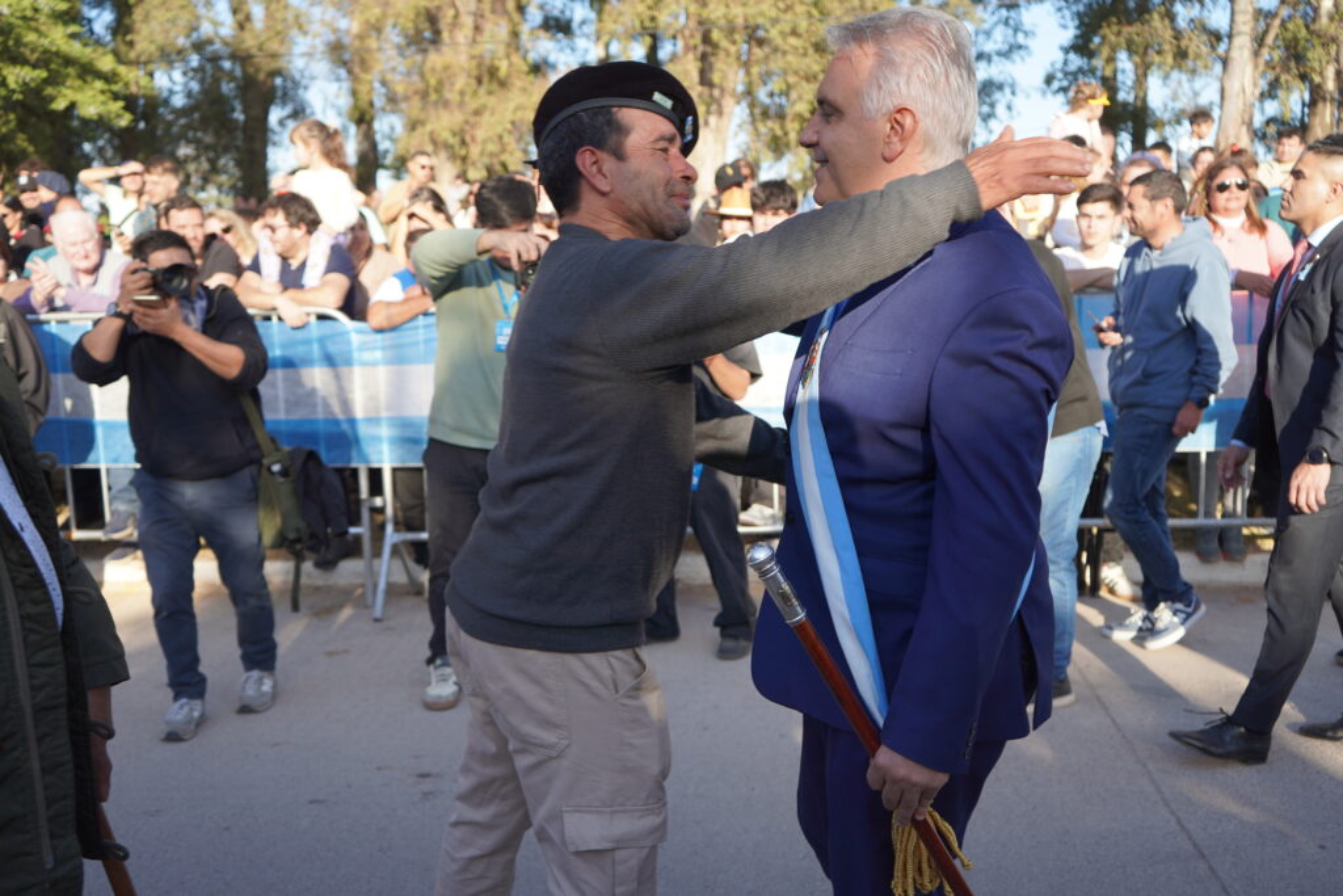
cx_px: 672
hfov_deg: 55.8
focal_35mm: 34
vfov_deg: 38.9
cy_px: 448
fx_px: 1268
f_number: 4
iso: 100
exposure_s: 1/250
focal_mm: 34
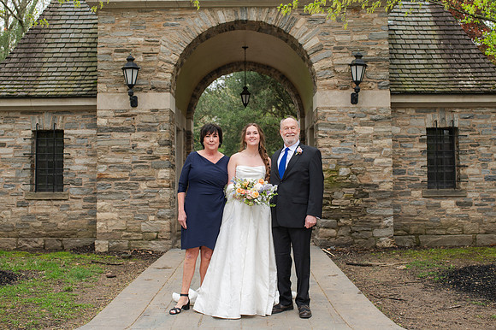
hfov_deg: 43.8
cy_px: 162
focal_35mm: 45
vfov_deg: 30.0
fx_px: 617
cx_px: 251
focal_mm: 35
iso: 250
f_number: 3.2
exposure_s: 1/320
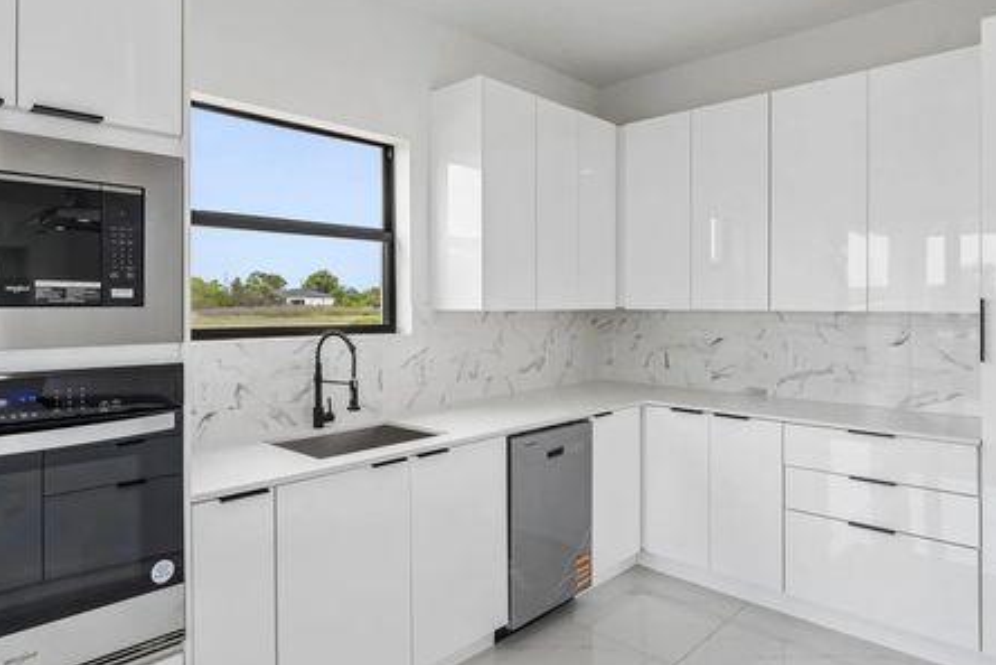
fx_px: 637
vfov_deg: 55.1
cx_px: 383
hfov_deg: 75.0
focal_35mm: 23
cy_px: 306
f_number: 8
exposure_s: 1/160
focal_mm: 16
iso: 400
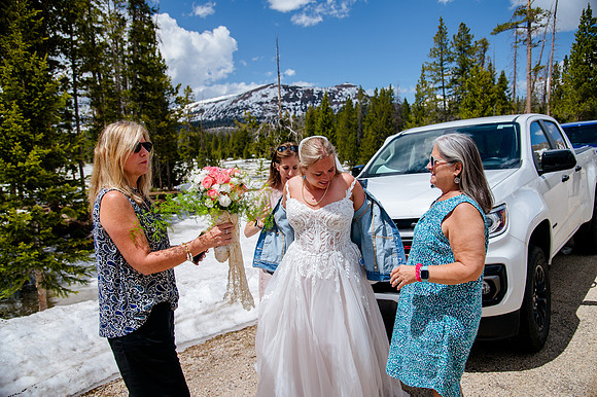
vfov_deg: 42.3
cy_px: 198
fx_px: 514
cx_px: 298
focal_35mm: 31
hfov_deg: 60.3
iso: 200
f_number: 5
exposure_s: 1/500
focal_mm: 31
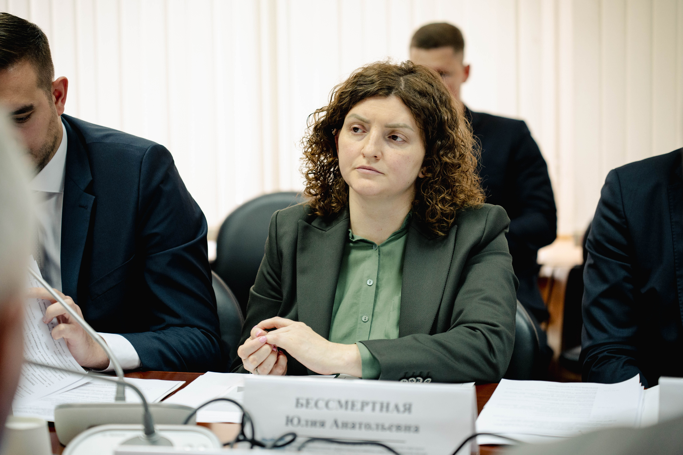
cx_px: 342
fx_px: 1422
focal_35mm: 75
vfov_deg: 18.2
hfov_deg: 27.0
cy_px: 228
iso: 1600
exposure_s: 1/250
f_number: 2.8
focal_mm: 75
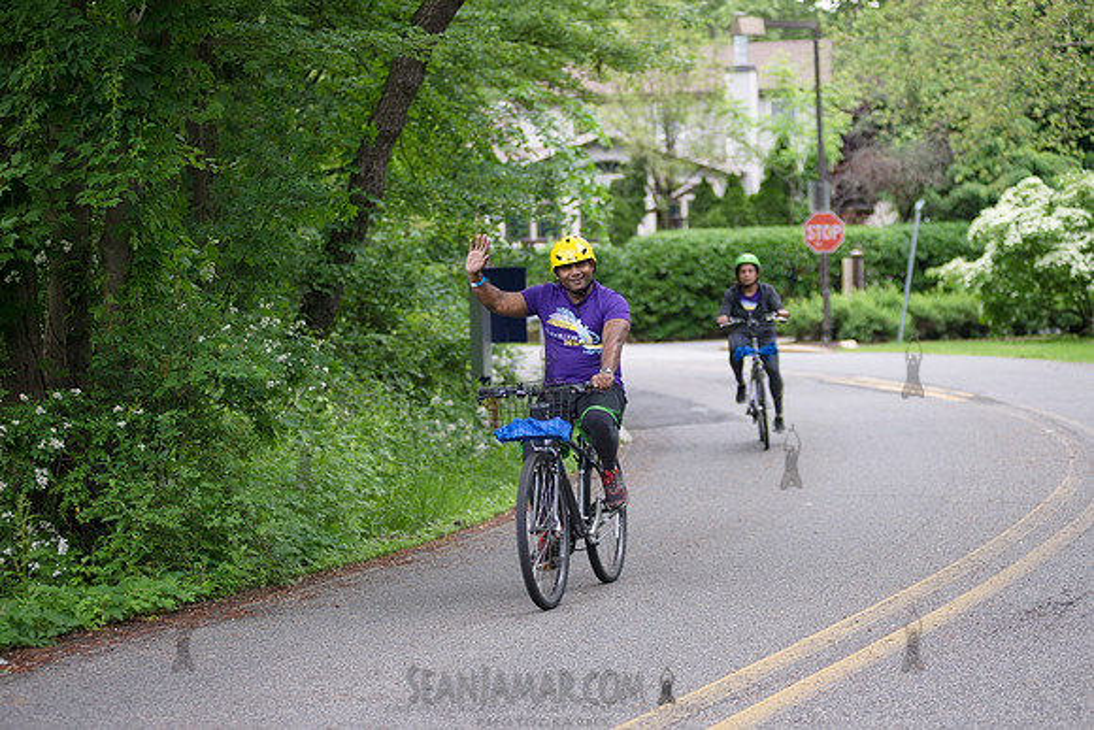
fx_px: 2614
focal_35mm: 86
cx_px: 547
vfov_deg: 15.9
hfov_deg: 23.6
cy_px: 365
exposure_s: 1/800
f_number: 2.8
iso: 400
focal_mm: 86
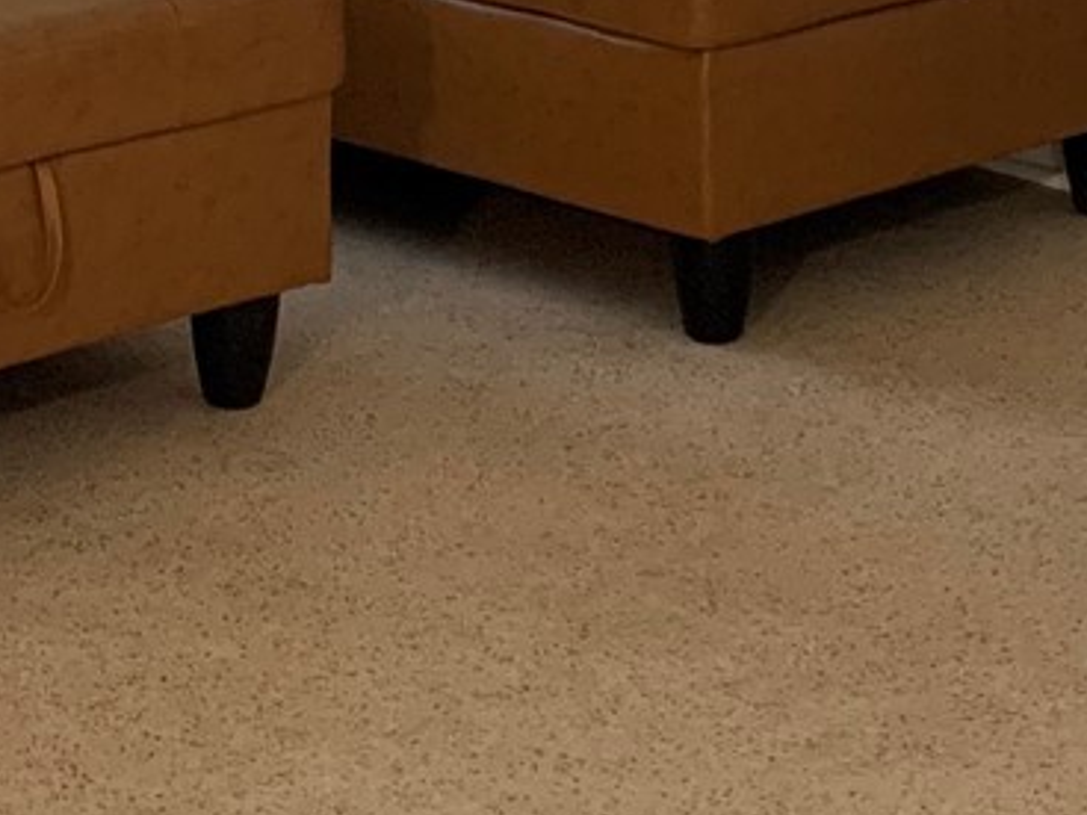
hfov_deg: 17.3
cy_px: -703
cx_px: 307
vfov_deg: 12.0
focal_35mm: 113
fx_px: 3548
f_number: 1.8
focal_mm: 4.2
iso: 320
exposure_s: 1/40
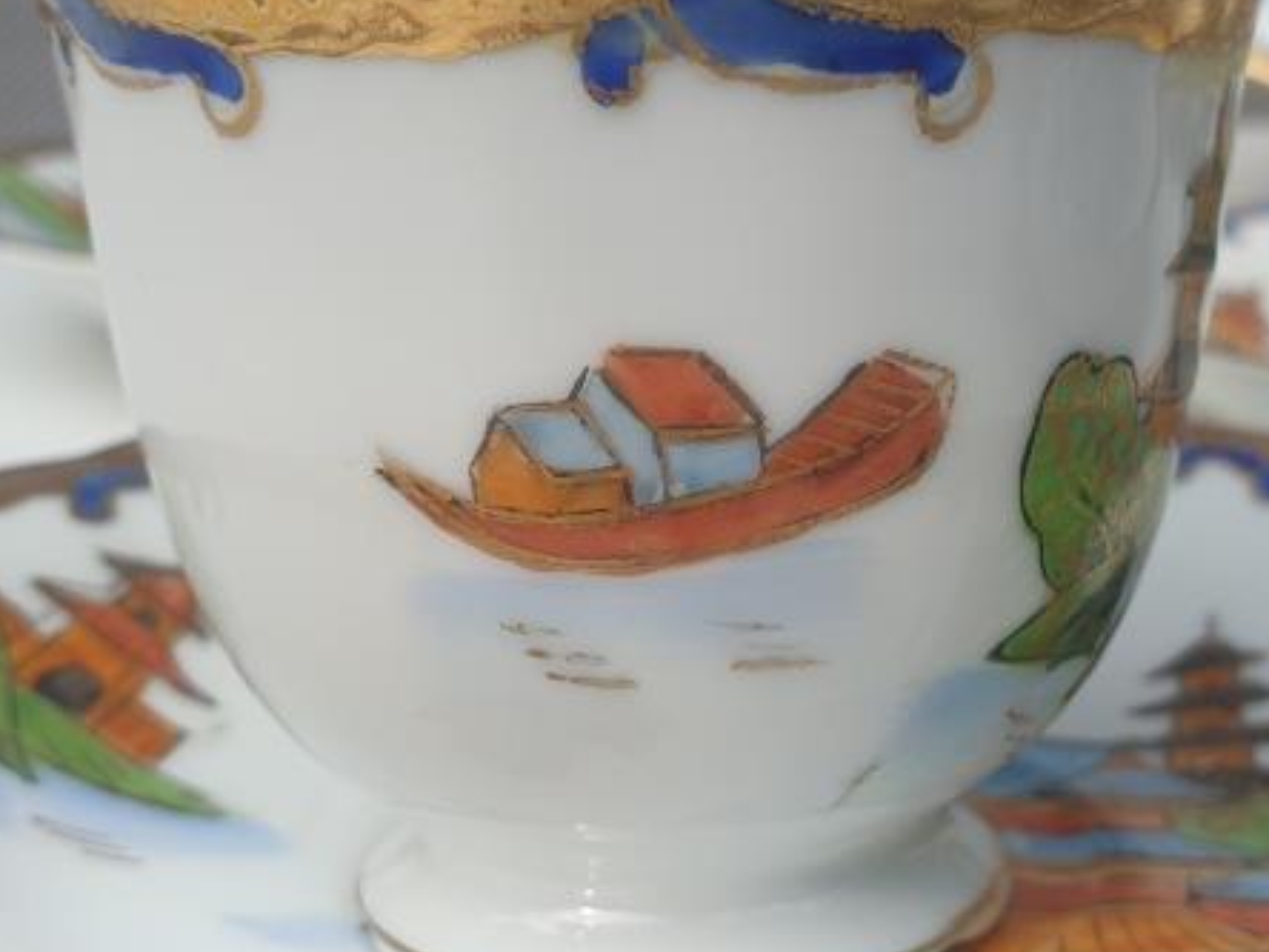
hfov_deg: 32.1
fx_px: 2200
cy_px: 432
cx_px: 772
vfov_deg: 24.4
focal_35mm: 60
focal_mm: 4.3
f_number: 2.4
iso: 50
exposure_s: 1/646
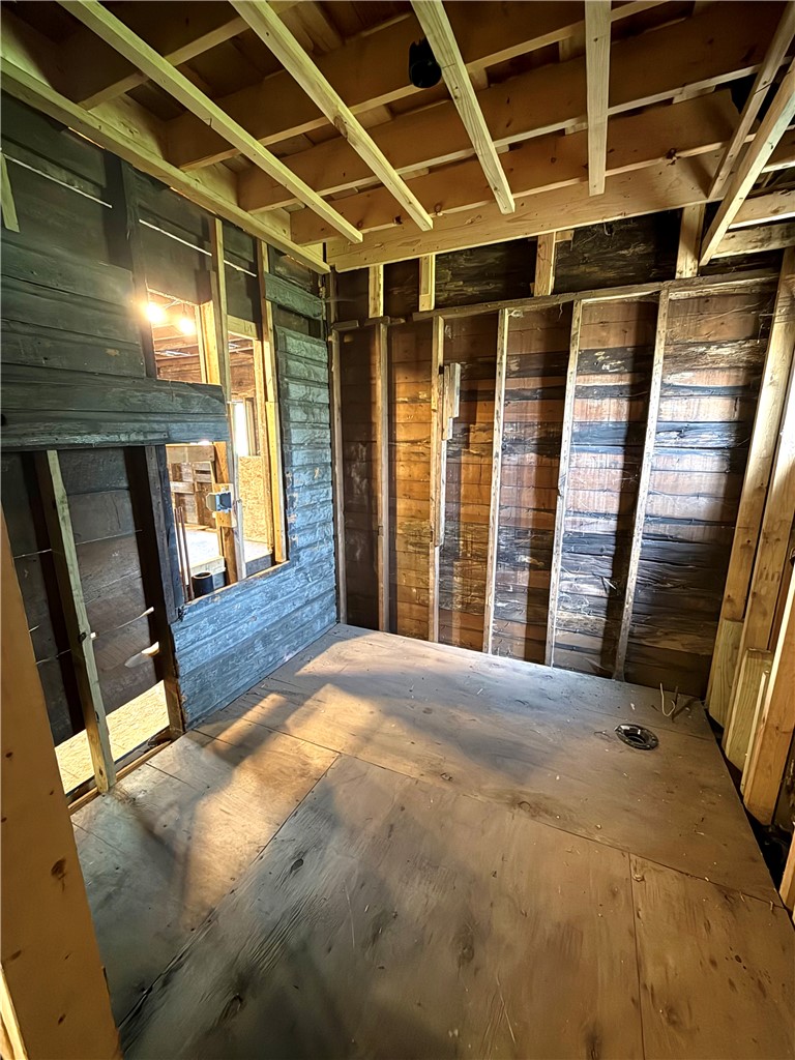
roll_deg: -0.1
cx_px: 398
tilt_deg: -11.4
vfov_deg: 102.1
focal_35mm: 14
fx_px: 429
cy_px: 530
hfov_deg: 85.7
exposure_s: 1/15
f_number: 2.2
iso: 640
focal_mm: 2.22
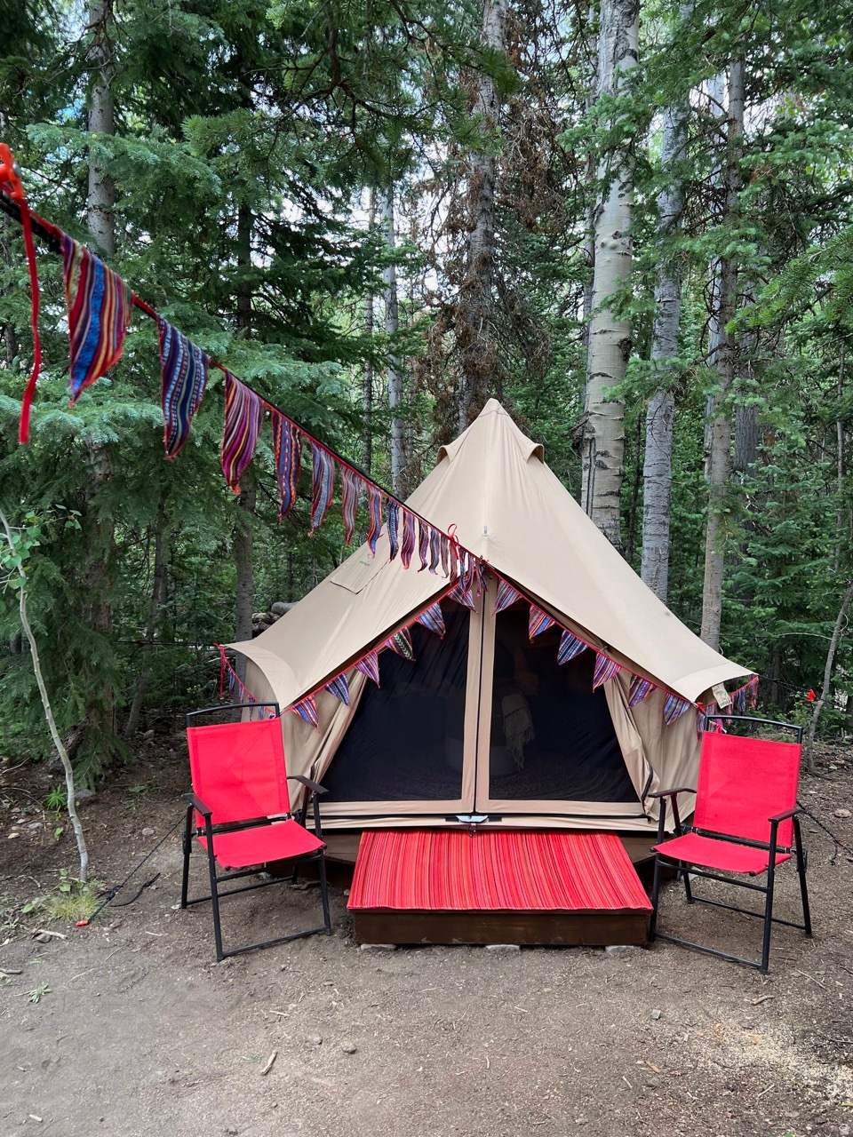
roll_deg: -0.6
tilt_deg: -5.1
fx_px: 854
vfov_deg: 67.3
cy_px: 568
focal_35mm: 26
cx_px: 426
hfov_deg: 53.1
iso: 40
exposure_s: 1/248
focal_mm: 5.7
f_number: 1.5
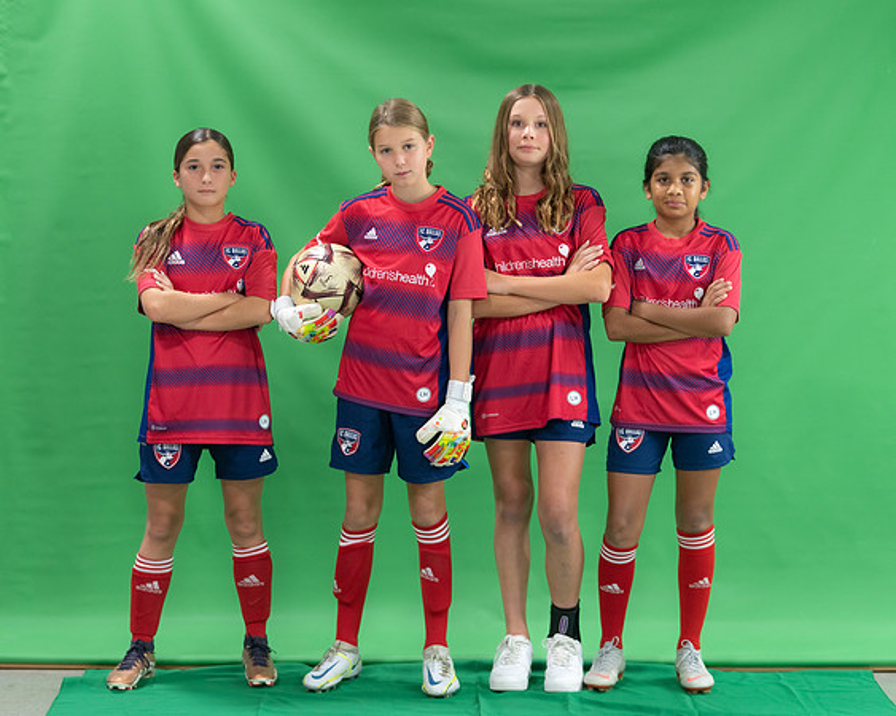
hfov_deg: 23.2
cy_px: 362
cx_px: 441
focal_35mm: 82
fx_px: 2180
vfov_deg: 18.7
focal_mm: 70
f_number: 2.8
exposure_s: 1/250
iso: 1000
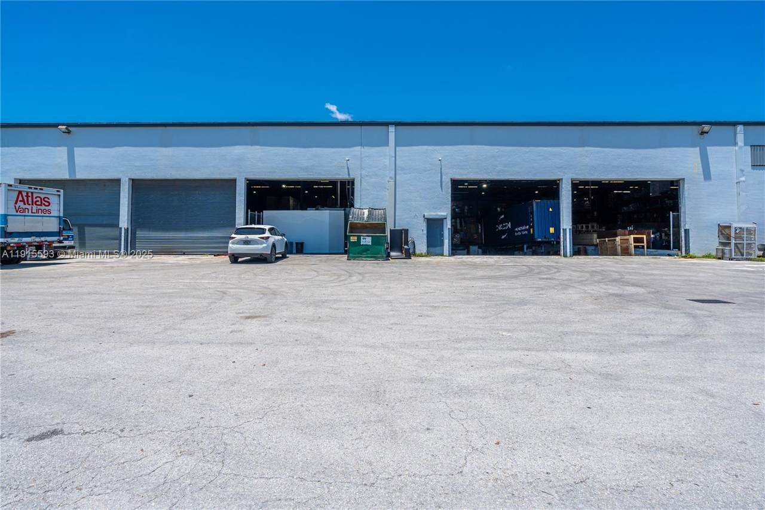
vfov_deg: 73.7
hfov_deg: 96.7
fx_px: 340
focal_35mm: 16
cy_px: 255
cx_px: 382
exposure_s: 1/1000
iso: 200
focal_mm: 16
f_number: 8
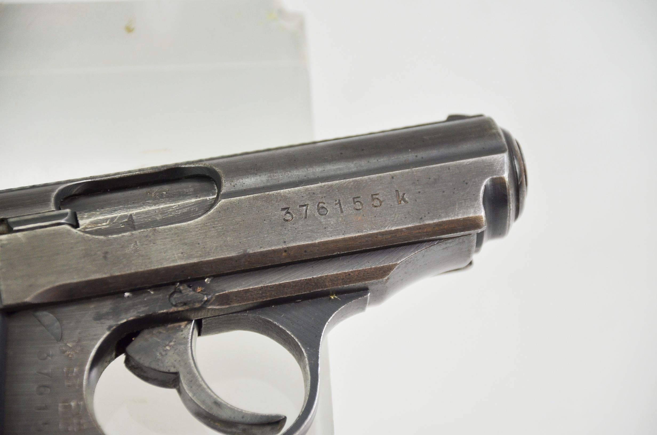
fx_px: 3688
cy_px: 218
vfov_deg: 6.8
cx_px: 328
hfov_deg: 10.2
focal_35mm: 202
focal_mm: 135
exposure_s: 1/250
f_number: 5.6
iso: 500
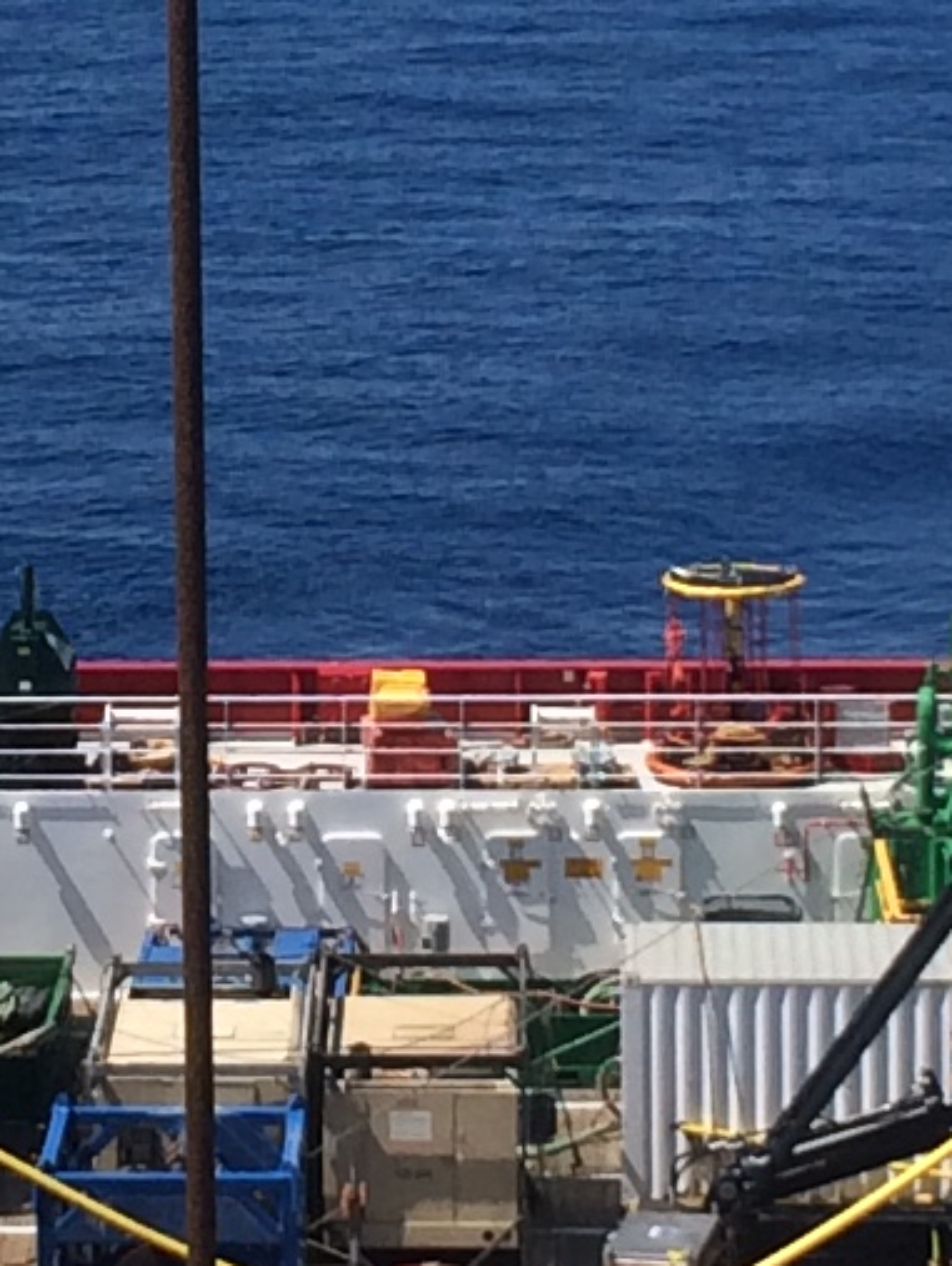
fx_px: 7068
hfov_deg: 7.7
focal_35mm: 193
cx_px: 110
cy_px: 382
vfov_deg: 10.2
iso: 40
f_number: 2.2
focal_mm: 4.12
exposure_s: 1/2564
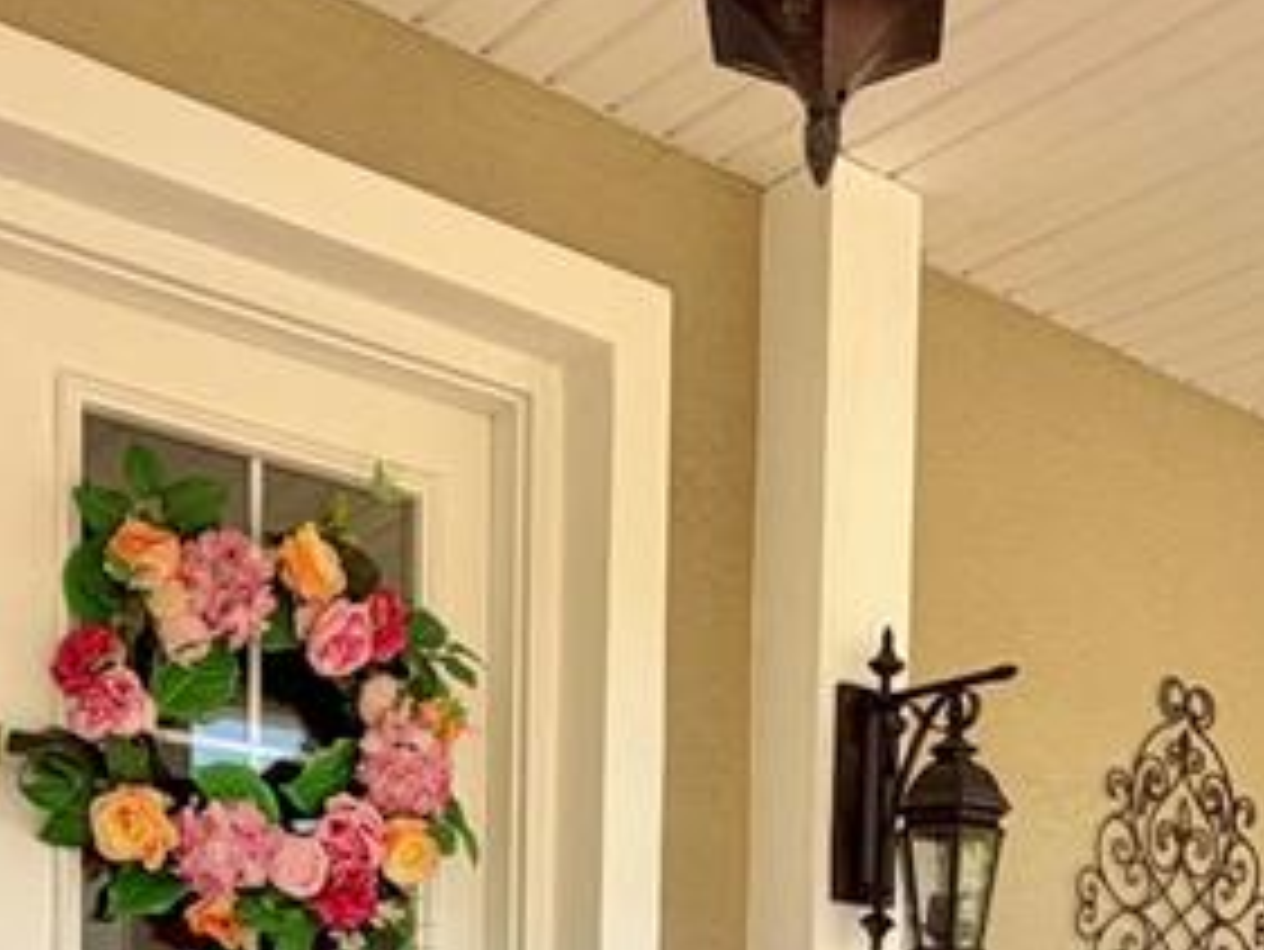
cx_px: 783
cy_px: 1243
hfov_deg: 37.3
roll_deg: -0.6
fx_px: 1863
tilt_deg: -3.8
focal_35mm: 51
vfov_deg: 24.8
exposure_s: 1/502
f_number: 2.2
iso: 50
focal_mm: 2.22
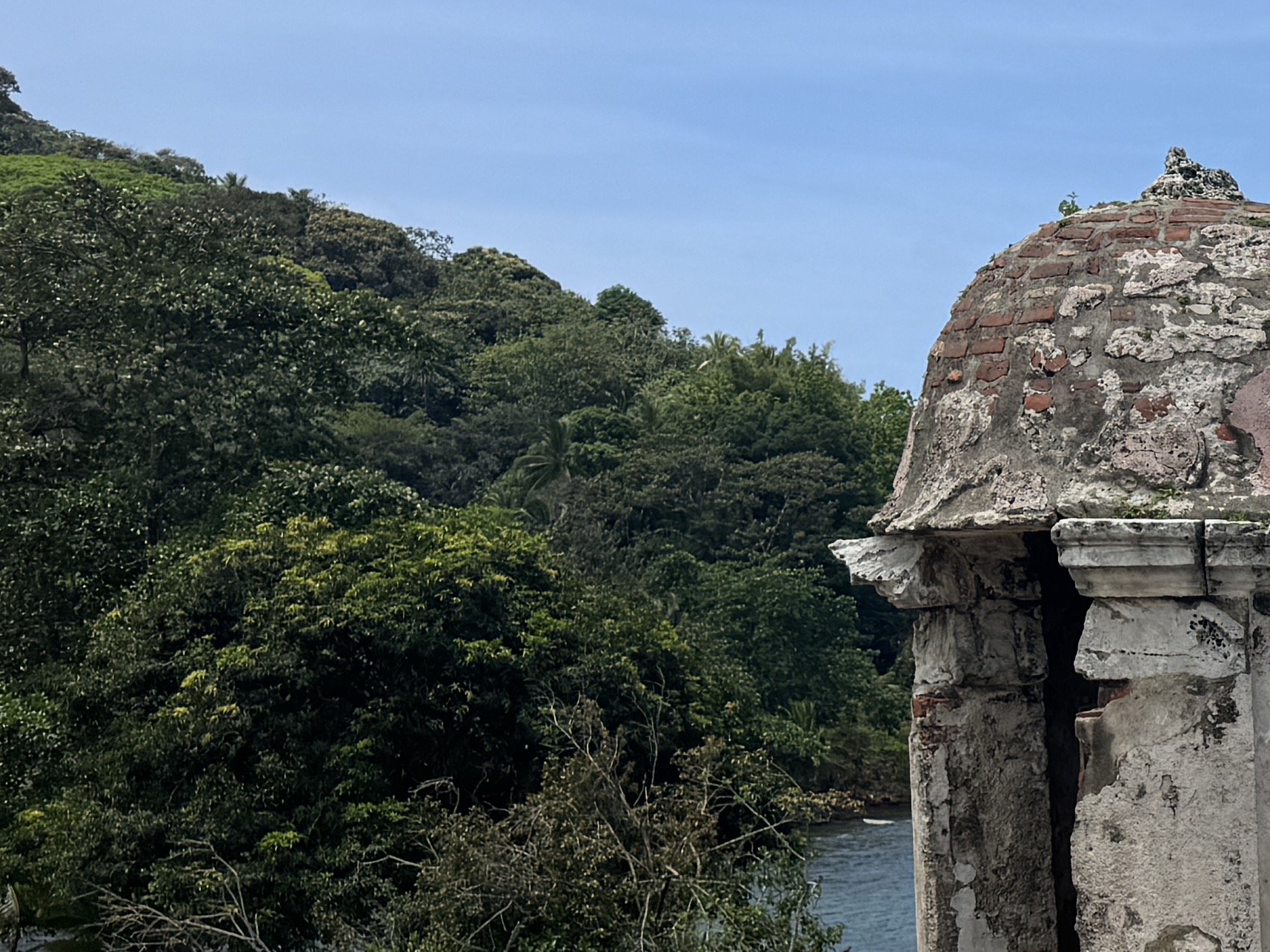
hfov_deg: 21.1
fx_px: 2935
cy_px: 919
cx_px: 1835
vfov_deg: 18.0
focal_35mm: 80
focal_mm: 6.76
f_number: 1.78
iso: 80
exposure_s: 1/4608
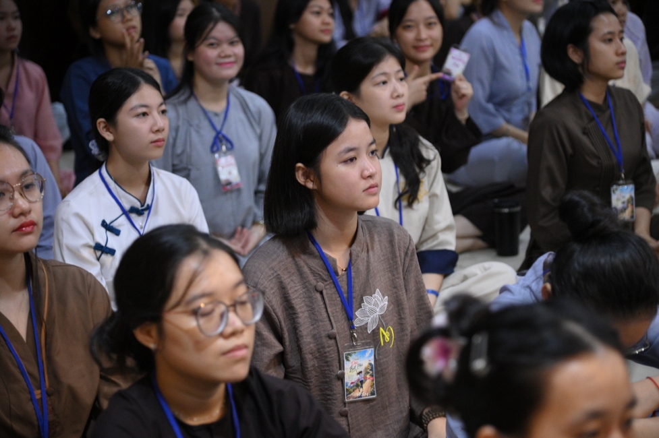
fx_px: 1738
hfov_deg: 21.5
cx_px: 330
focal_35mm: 95
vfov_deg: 14.4
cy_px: 219
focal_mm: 95
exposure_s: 1/100
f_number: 4
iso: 6400
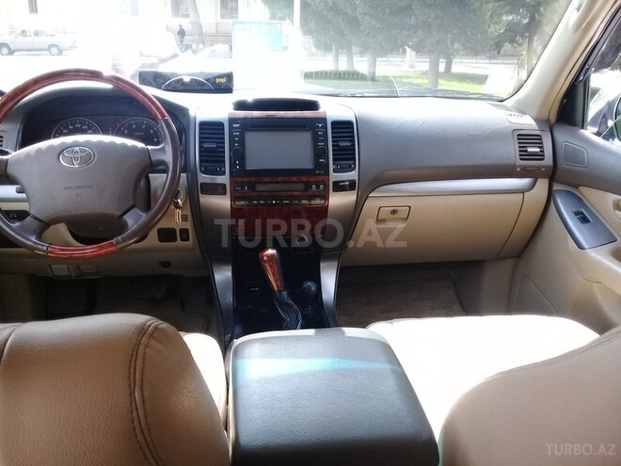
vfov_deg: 45.4
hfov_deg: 58.4
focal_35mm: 31
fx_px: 556
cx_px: 310
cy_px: 233
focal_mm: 3.3
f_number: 2.2
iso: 50
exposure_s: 1/173
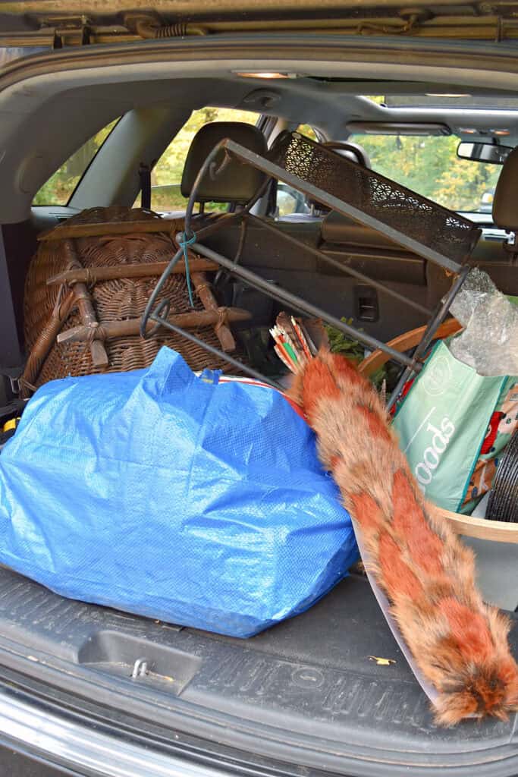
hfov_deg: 34.2
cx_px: 259
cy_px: 388
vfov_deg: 49.5
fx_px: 841
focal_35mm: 39
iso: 400
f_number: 5.6
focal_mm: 26
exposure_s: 1/125
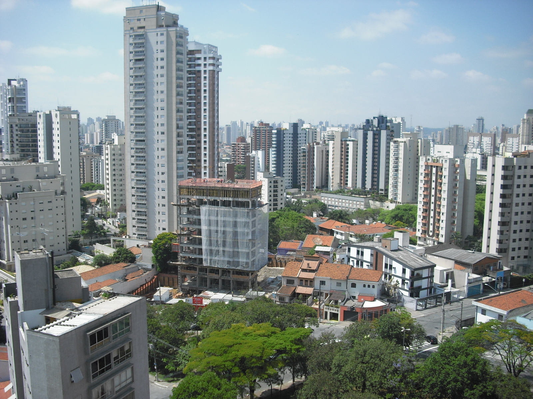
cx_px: 266
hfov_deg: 49.0
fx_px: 585
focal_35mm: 38
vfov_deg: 37.7
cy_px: 200
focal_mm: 6.2
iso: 64
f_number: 5.6
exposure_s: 1/320
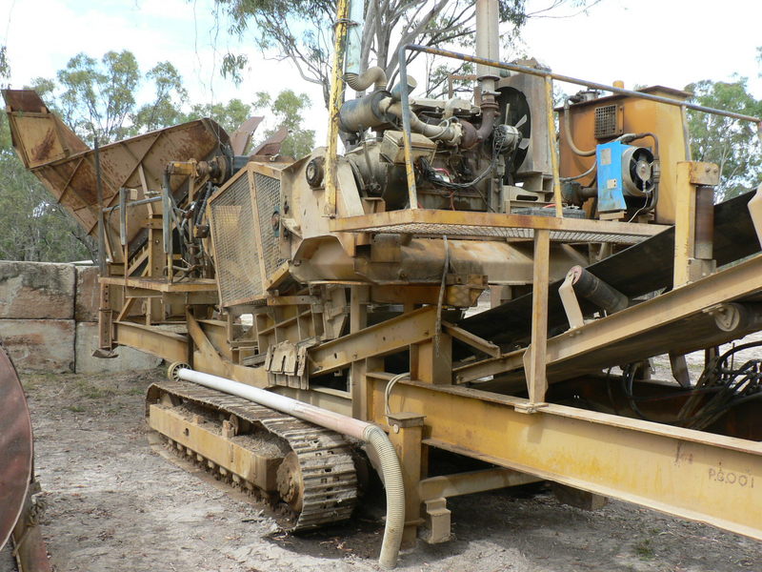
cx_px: 381
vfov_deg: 39.7
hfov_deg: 51.4
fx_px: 792
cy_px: 286
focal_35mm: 36
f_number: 4
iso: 80
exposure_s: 1/125
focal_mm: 6
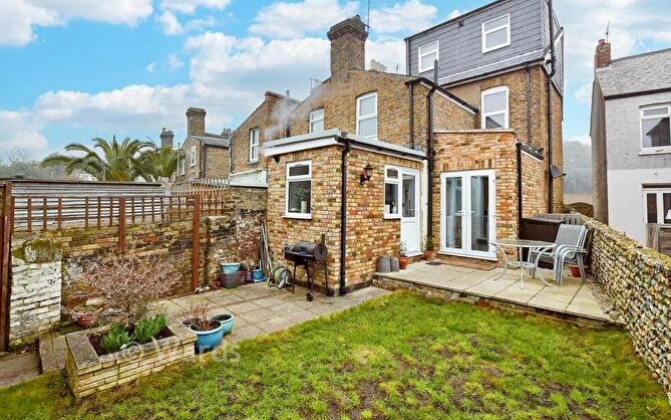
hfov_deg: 97.8
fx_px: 293
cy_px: 190
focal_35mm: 16
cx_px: 350
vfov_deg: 71.1
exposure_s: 1/1000
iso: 1250
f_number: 8
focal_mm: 10
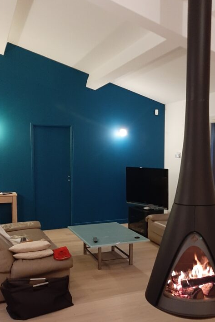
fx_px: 350
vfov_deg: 49.4
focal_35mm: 39
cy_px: 185
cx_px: 156
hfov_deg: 33.6
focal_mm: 3.93
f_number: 1.7
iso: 250
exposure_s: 1/25
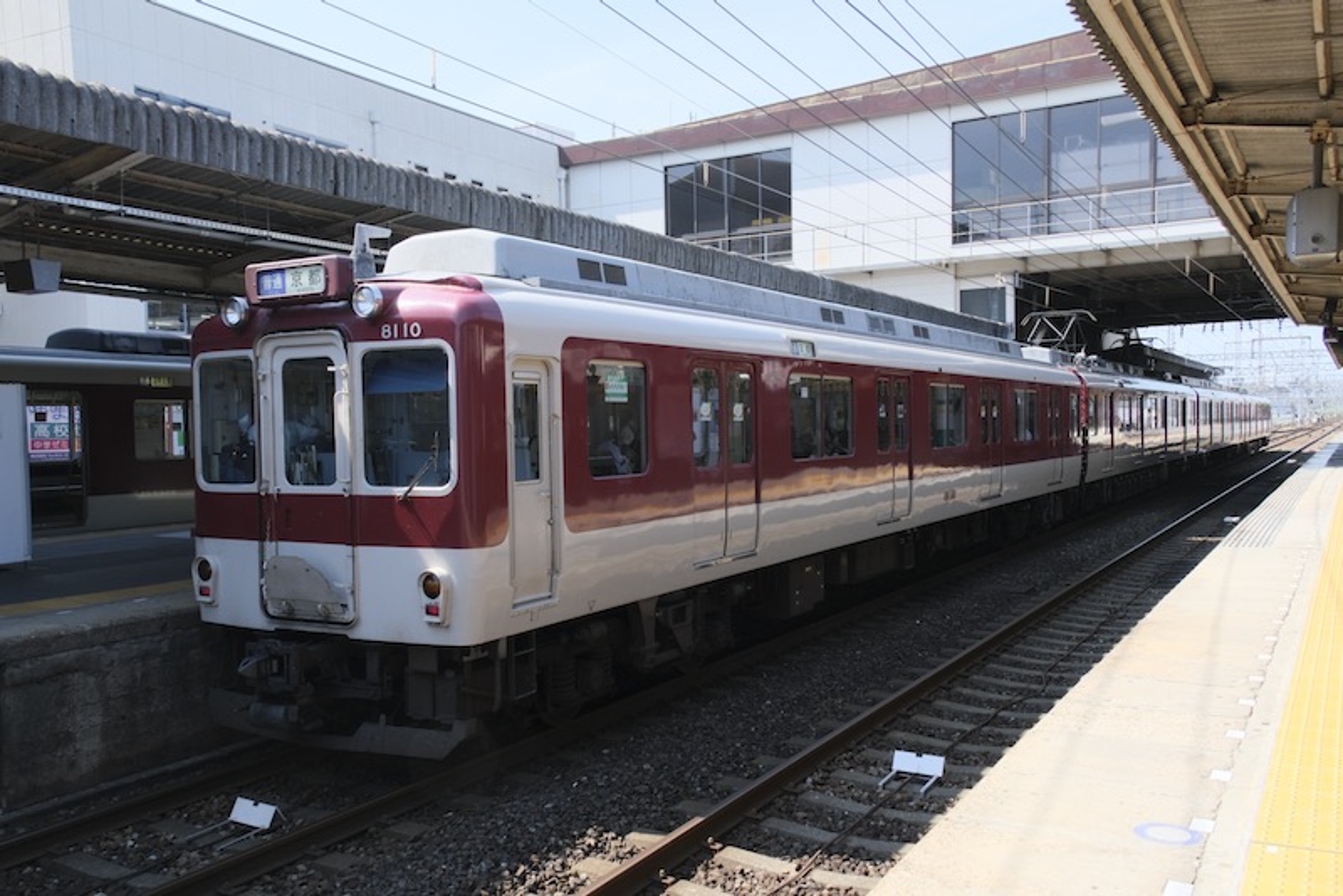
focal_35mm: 29
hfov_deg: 63.6
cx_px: 672
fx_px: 1082
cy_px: 448
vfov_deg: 45.0
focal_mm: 19.6
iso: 640
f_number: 7.1
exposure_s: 1/220
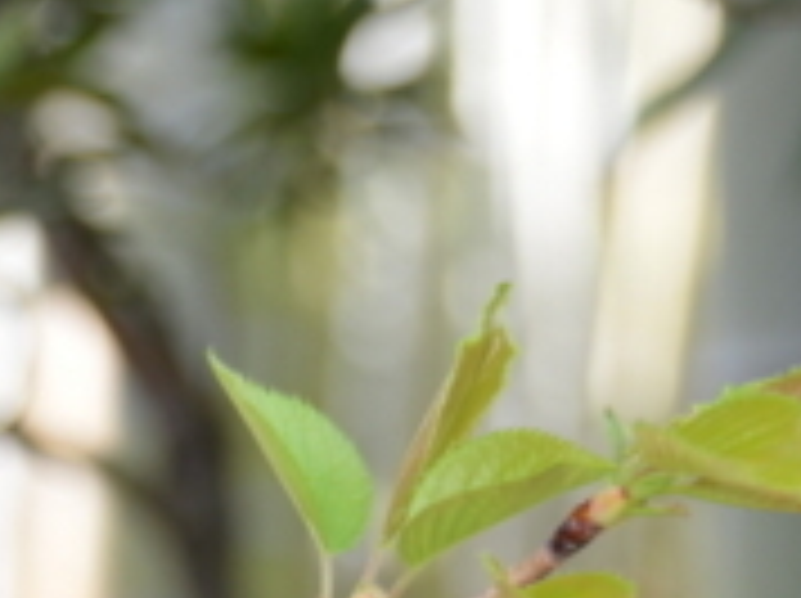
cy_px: 841
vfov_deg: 4.9
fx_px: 6979
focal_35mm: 302
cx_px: 14
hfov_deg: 6.5
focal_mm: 62
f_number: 5
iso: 450
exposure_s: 1/100
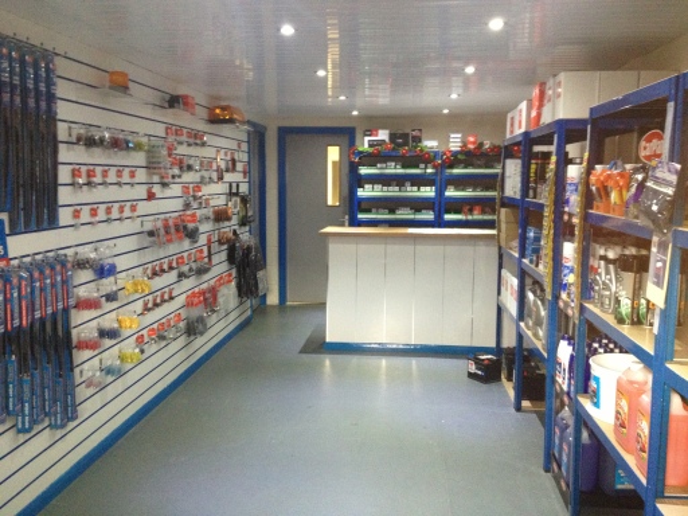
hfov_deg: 52.6
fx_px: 696
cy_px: 258
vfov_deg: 40.7
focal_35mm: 35
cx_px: 344
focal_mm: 4.28
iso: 320
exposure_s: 1/20
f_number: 2.4
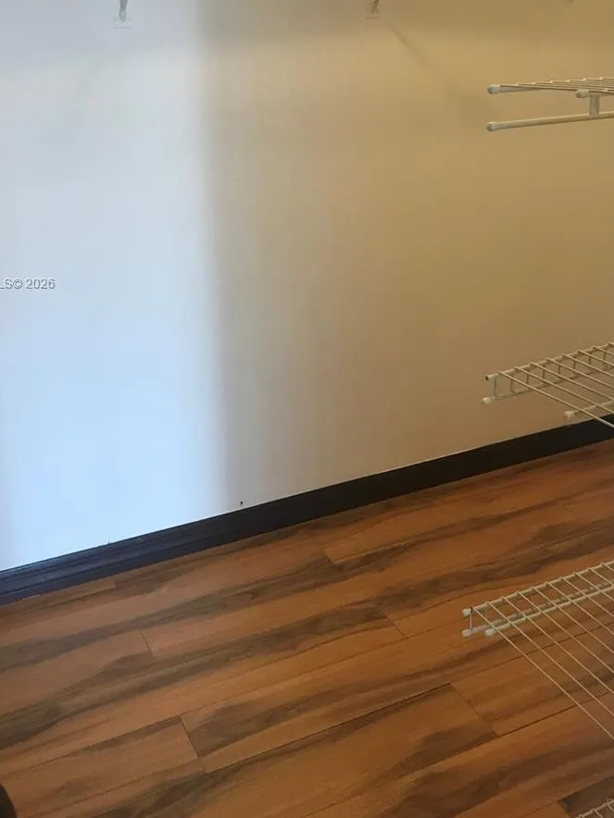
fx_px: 899
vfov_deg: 48.3
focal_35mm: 38
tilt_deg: -16.0
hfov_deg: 37.7
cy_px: 284
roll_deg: +1.0
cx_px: 299
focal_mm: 3.99
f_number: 1.8
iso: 40
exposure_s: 1/24
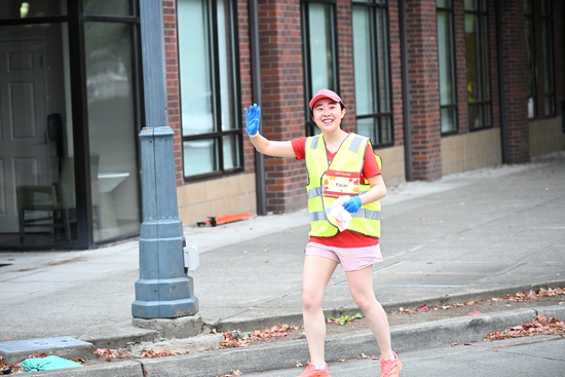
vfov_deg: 12.5
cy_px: 188
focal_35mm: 110
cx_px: 282
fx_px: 1727
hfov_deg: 18.6
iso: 1600
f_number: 4
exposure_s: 1/400
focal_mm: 110
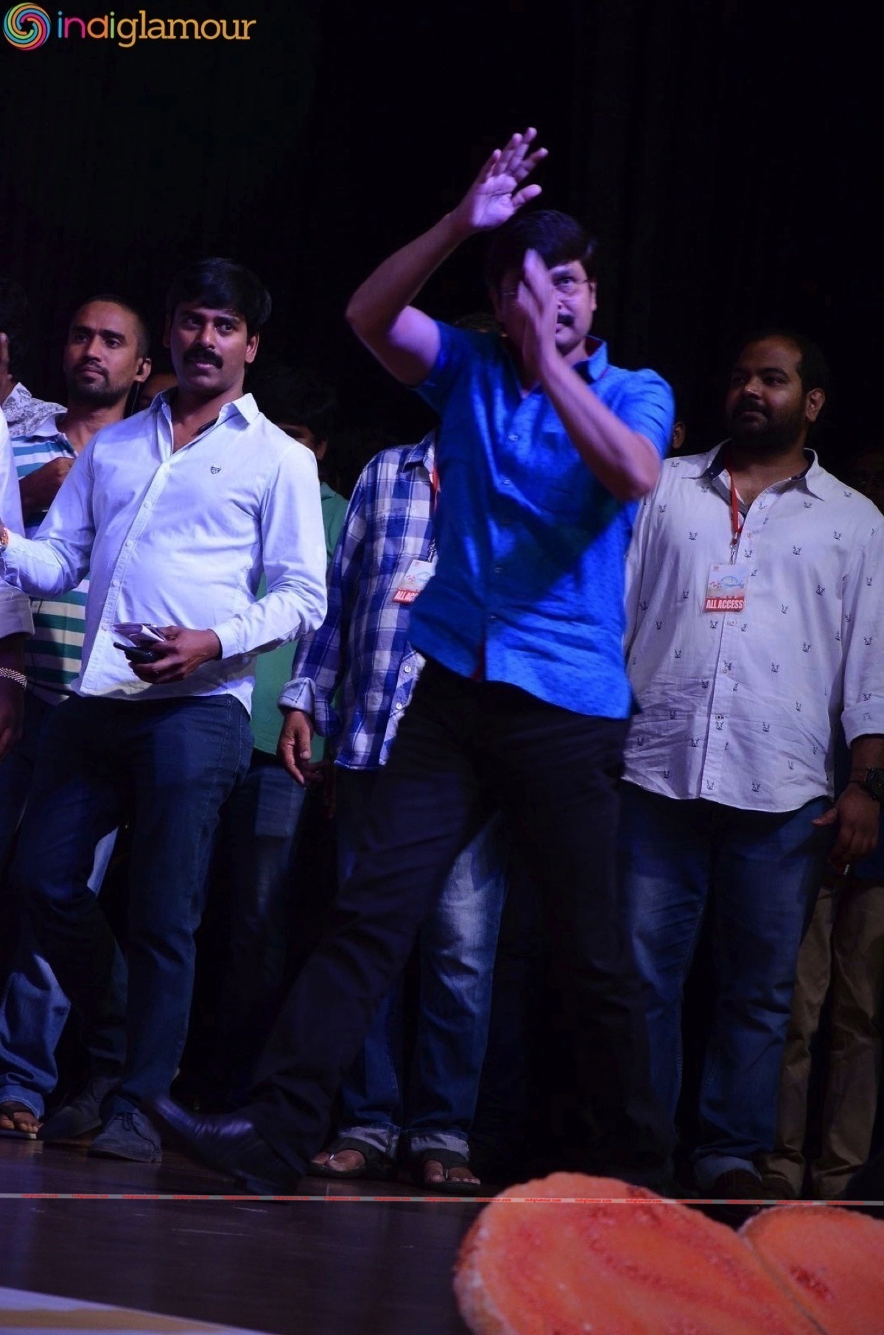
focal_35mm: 138
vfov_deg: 14.9
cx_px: 442
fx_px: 5104
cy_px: 668
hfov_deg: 9.9
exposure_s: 1/125
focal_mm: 92
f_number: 5.6
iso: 2500
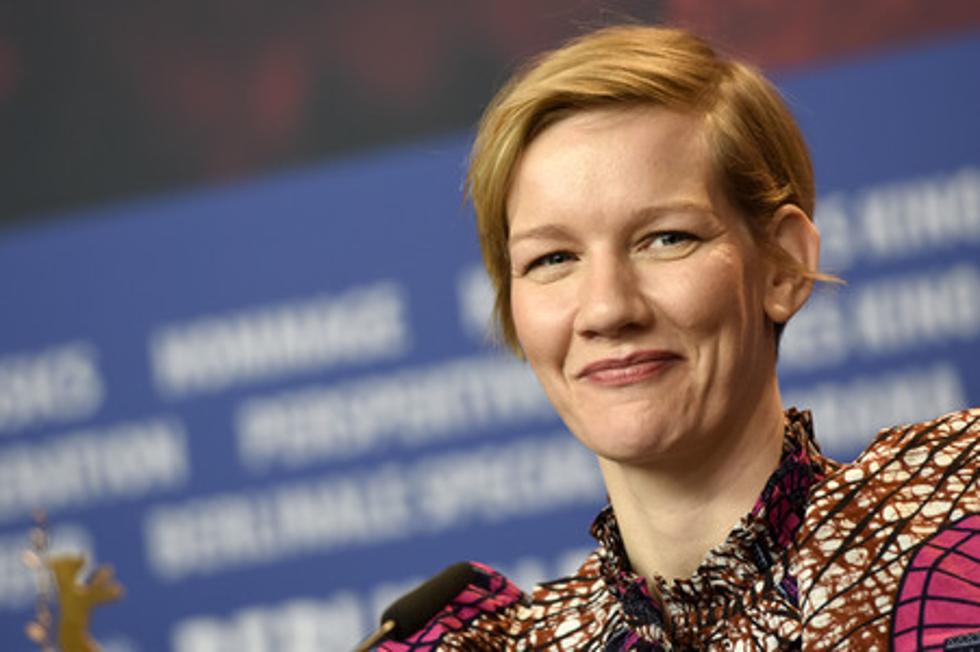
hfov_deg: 6.9
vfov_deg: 4.6
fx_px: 8160
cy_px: 326
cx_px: 490
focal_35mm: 300
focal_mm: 200
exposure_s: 1/320
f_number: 3.2
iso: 640
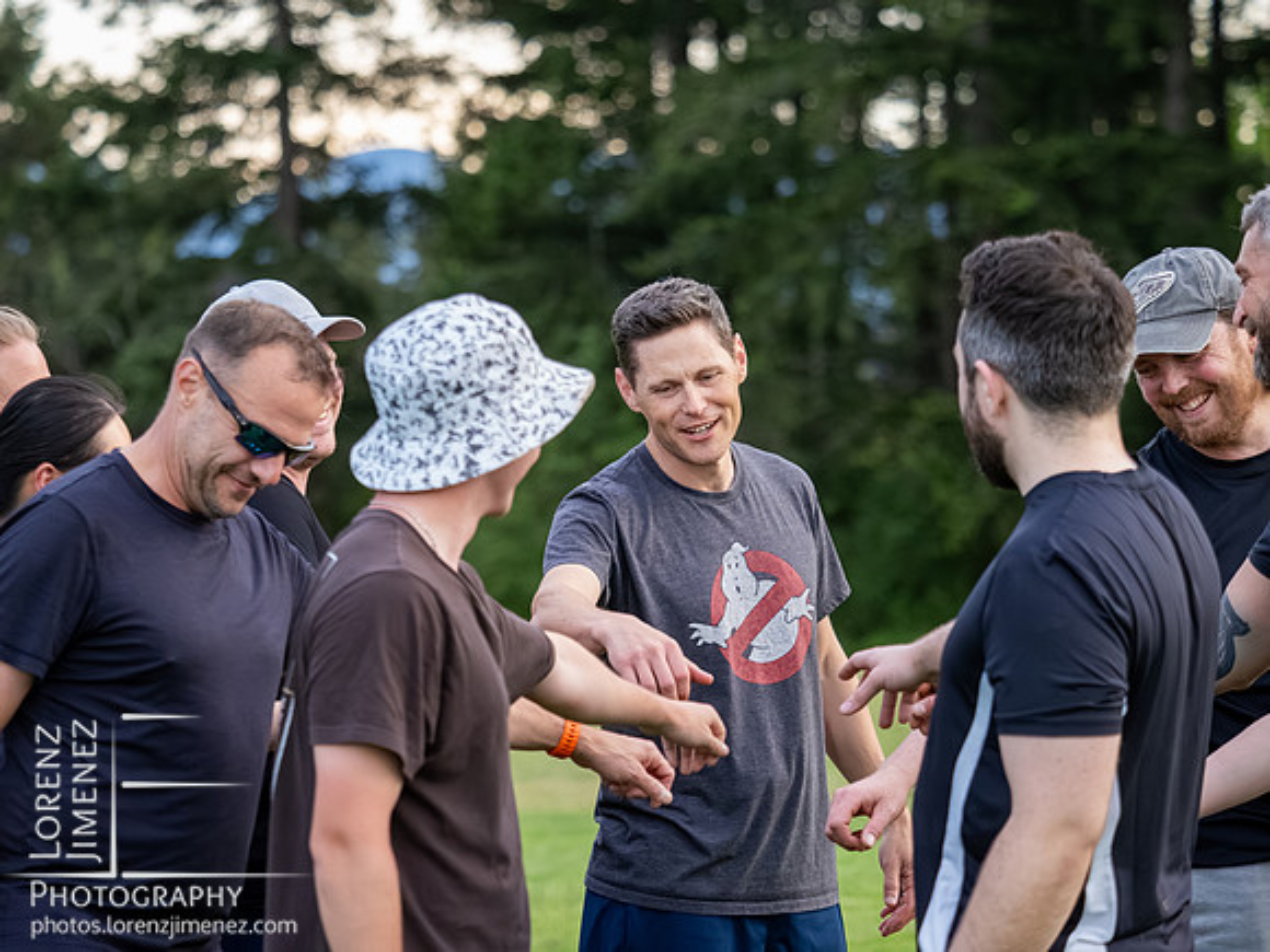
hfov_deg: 11.6
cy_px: 476
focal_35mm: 170
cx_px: 635
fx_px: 6237
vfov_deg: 8.7
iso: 3200
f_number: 2.8
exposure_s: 1/1000
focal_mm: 85
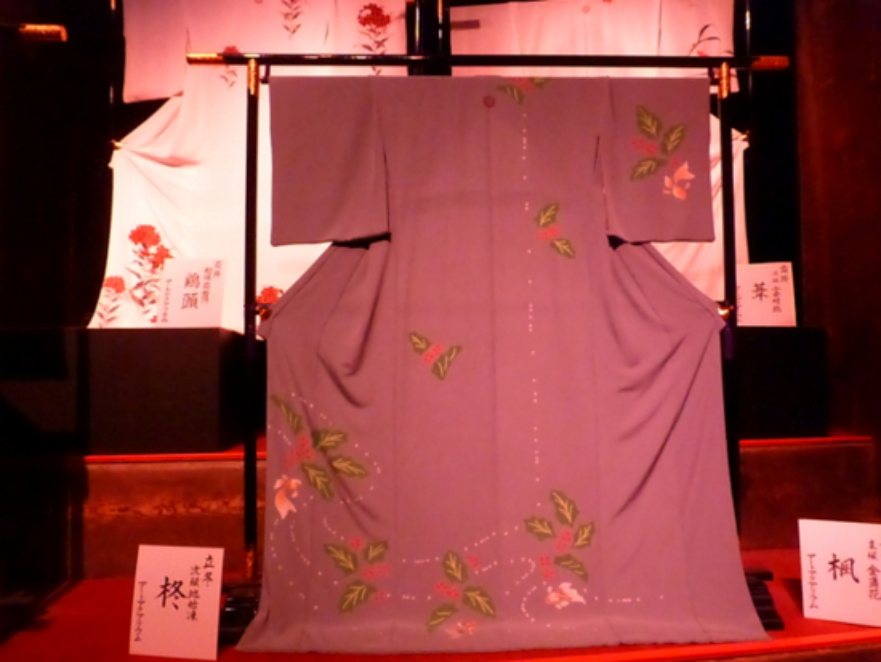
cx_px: 440
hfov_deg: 71.6
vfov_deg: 56.9
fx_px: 611
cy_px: 331
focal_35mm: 24
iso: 2500
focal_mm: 4.3
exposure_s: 1/60
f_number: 3.3
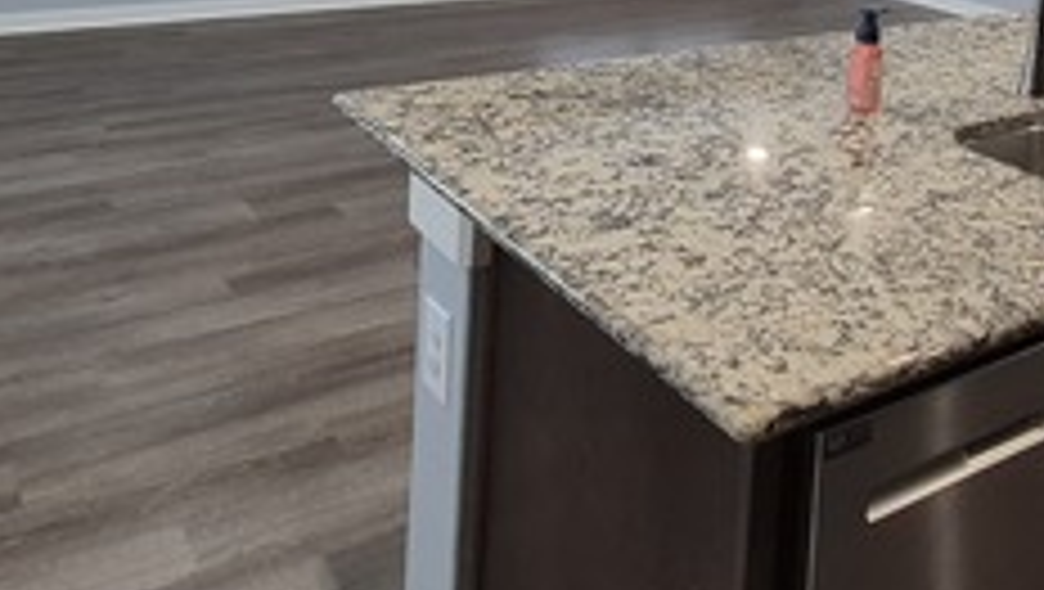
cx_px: 675
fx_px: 1081
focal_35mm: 39
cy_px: -99
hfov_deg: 50.8
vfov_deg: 27.3
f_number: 2.2
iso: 160
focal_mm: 1.74
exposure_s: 1/60
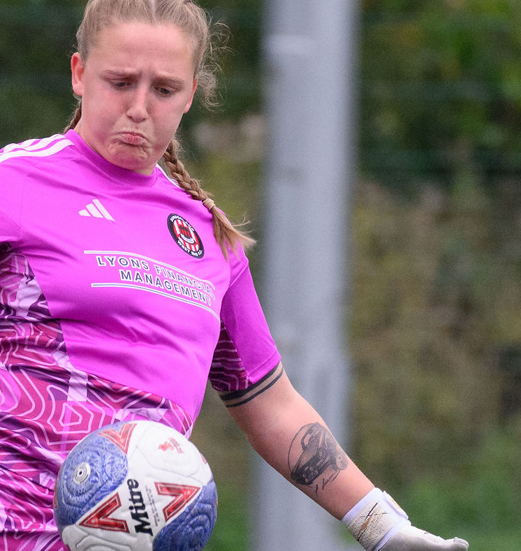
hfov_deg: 1.2
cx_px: 367
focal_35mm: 1480
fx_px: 25938
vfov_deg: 1.2
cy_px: 354
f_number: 5.3
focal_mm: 300
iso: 2000
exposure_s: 1/1250
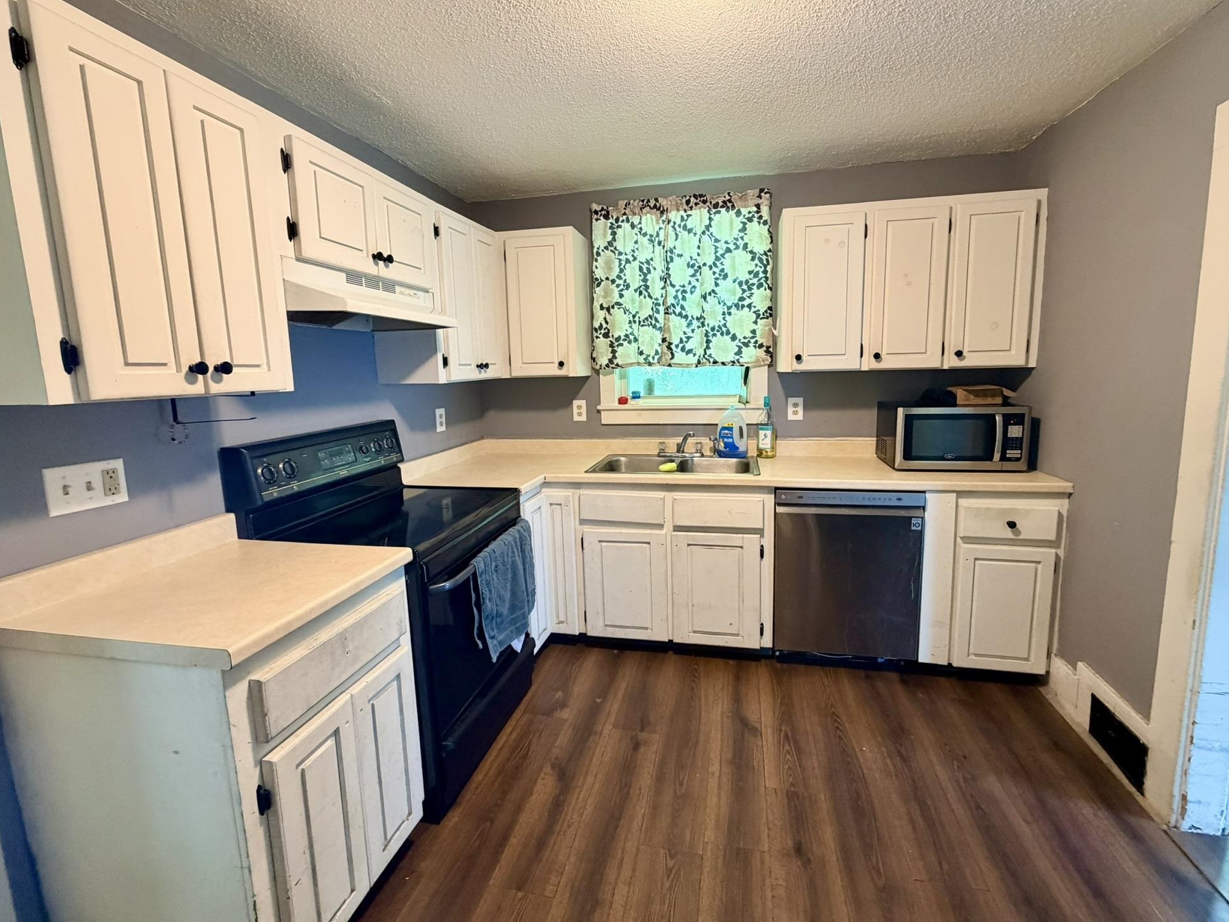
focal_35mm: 15
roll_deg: +2.3
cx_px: 635
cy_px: 439
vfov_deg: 81.7
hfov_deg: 98.1
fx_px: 533
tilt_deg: -7.0
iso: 400
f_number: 2.2
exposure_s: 1/60
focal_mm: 2.22
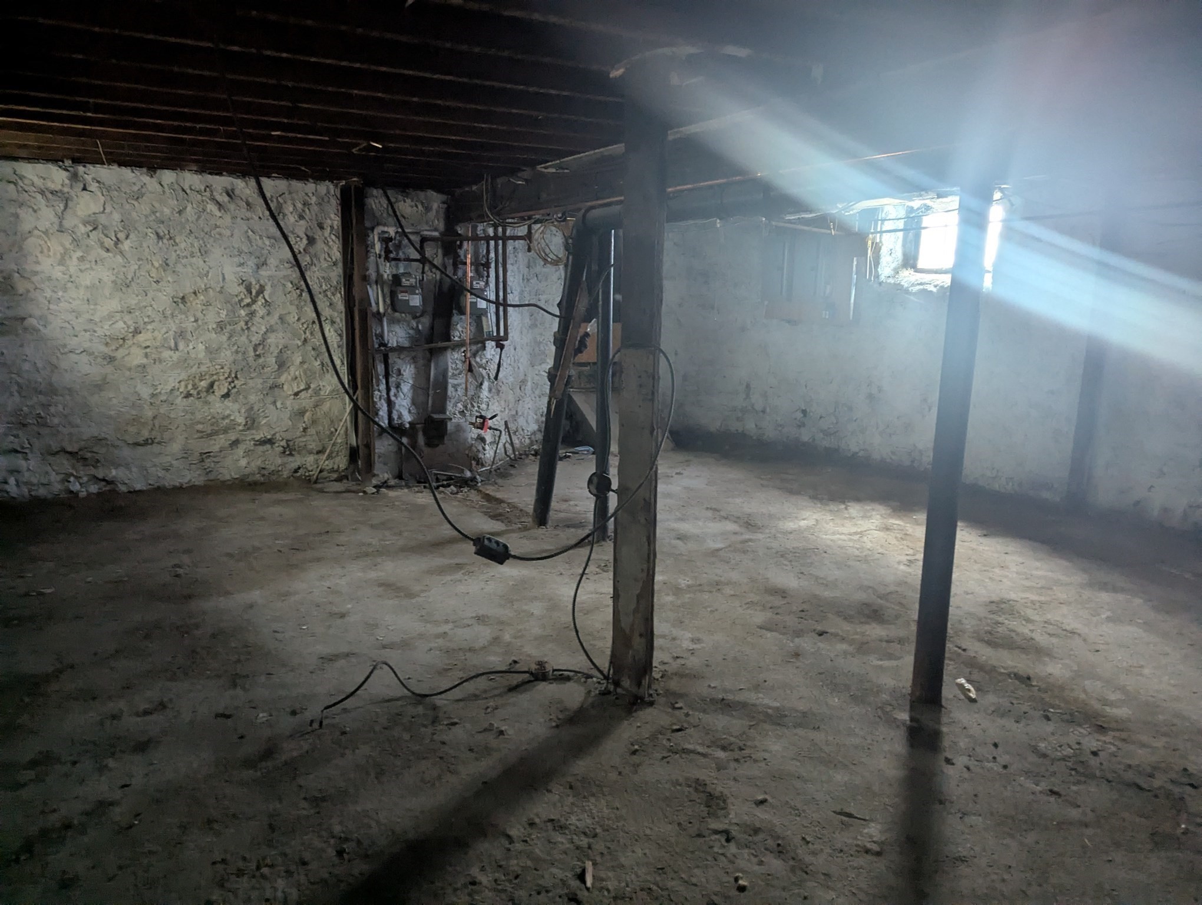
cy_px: 452
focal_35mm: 24
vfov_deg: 56.9
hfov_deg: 71.5
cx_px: 601
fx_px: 835
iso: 908
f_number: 1.85
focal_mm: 6.81
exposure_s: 1/26.3
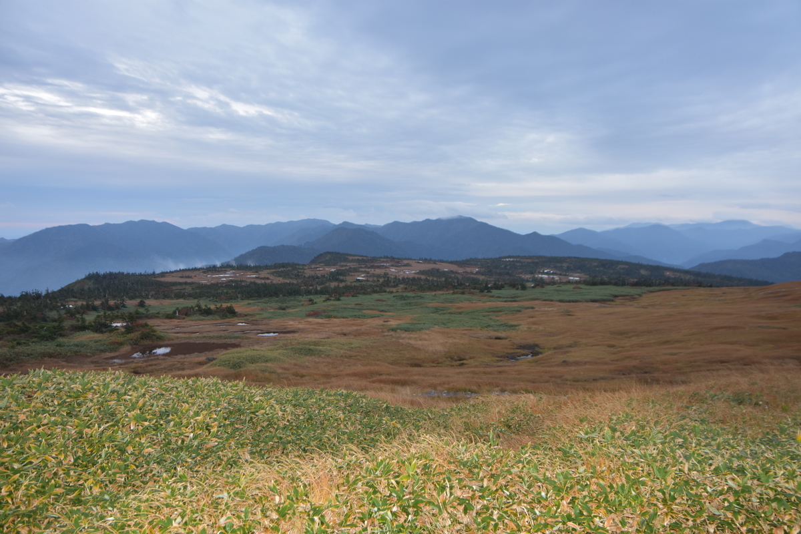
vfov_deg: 50.4
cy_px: 267
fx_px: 567
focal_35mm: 26
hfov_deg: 70.4
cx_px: 400
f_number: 3.5
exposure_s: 1/60
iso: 250
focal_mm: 17
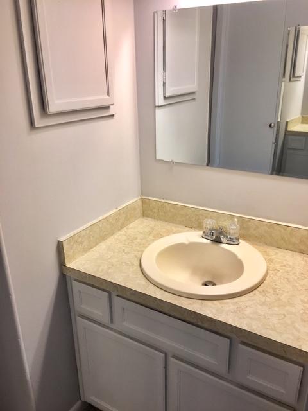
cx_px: 154
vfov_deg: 61.7
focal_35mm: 29
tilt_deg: -19.1
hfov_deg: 48.2
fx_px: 344
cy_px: 206
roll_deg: +0.9
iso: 32
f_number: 2.2
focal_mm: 4.15
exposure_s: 1/60
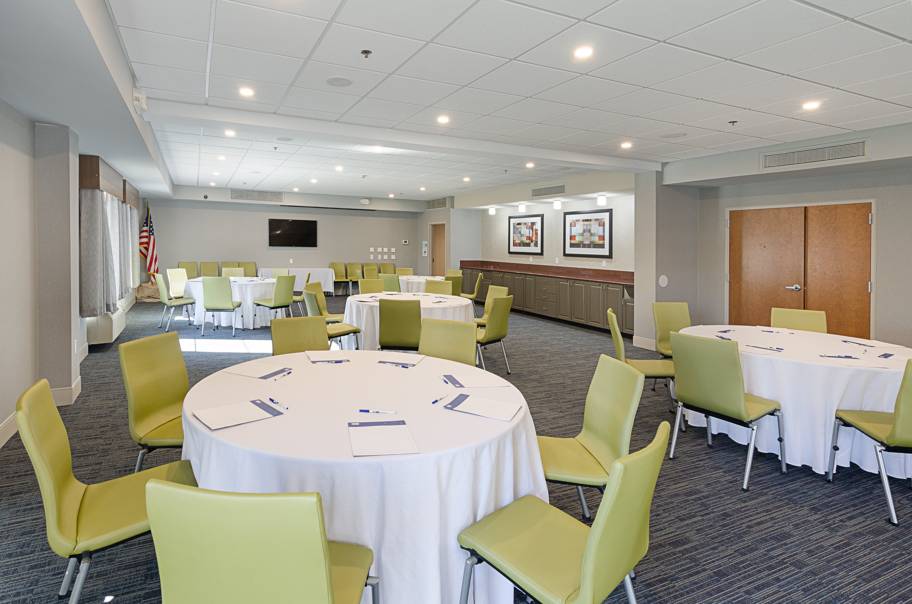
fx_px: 417
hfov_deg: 95.1
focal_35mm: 16
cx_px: 456
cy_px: 302
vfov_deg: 71.8
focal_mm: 11
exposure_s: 1.6
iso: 320
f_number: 7.1
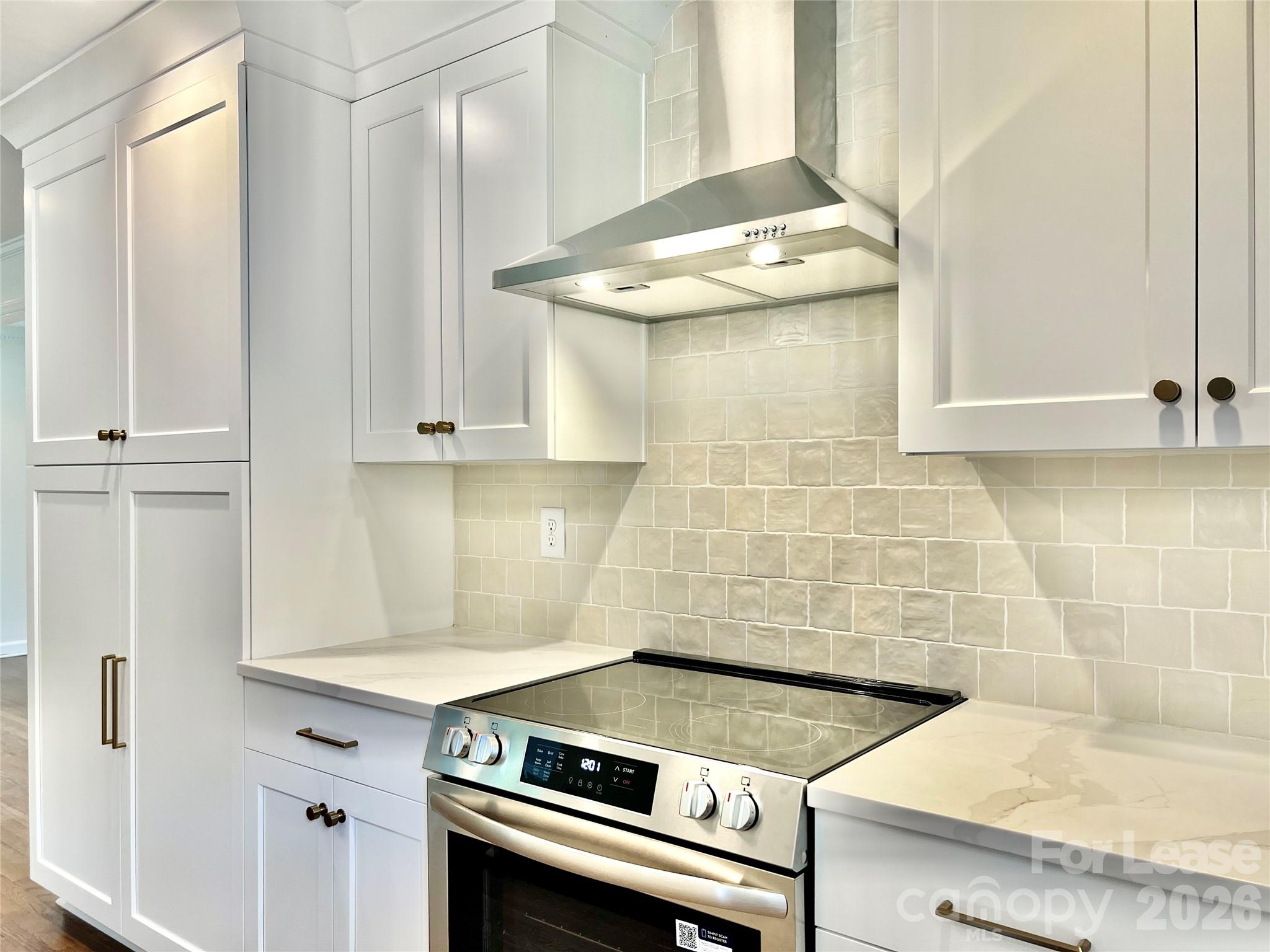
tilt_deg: -0.4
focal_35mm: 26
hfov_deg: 67.3
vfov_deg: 53.1
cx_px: 635
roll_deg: +0.1
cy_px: 476
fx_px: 954
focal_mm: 5.7
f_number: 1.5
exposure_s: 1/120
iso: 80
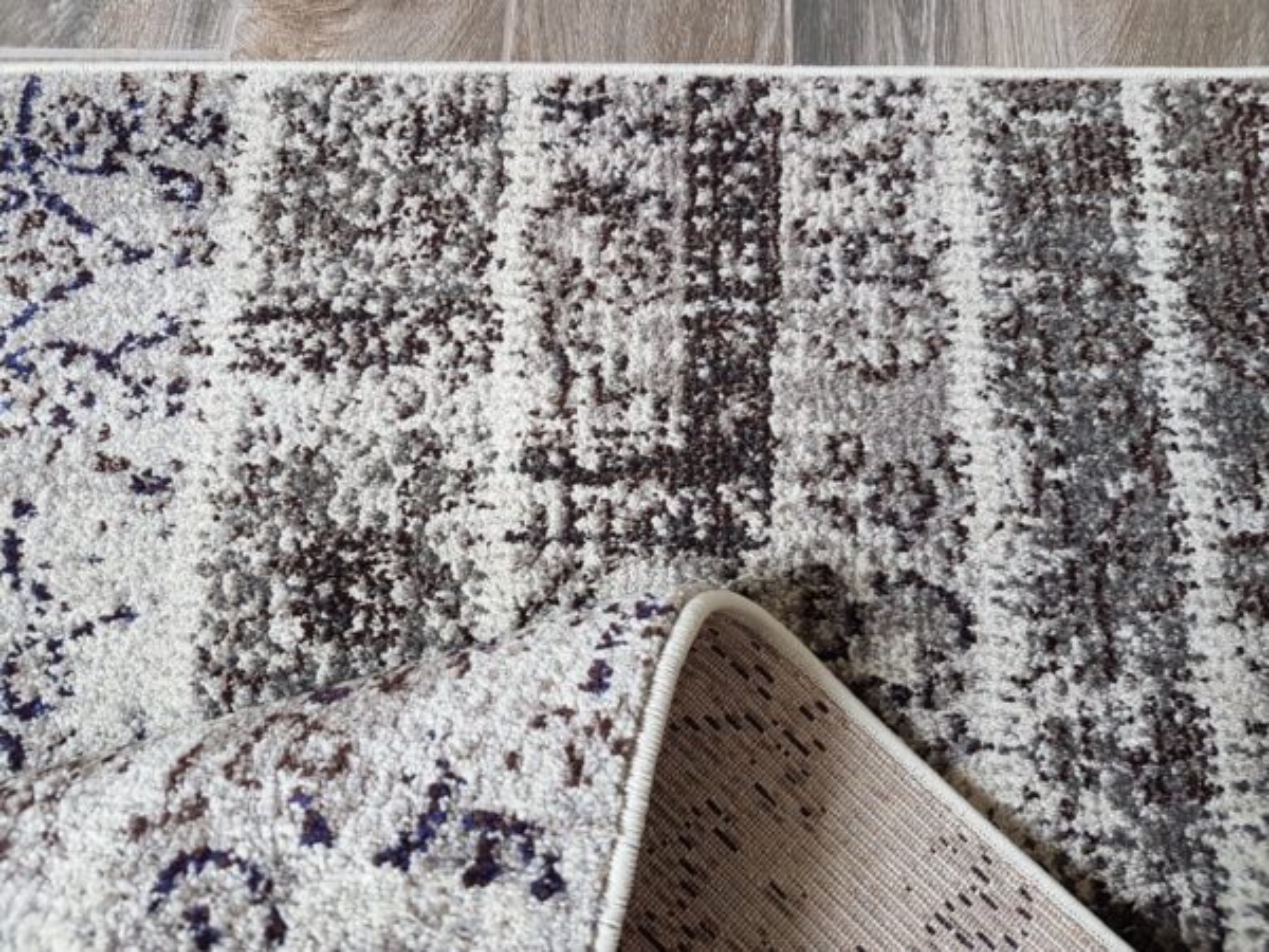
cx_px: 634
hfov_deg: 67.3
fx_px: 953
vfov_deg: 53.1
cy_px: 476
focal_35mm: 26
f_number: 1.7
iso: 100
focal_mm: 4.2
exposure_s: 1/50
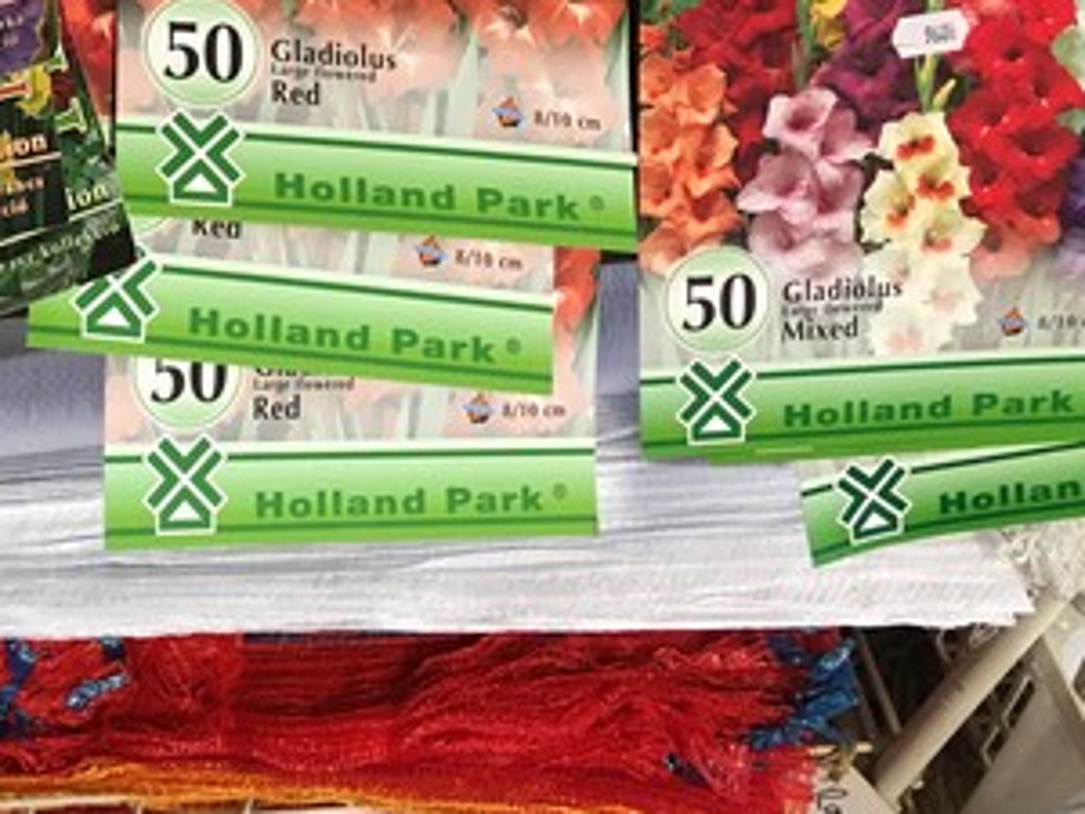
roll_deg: -1.5
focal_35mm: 58
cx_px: 116
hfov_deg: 31.7
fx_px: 1818
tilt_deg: -44.7
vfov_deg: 24.4
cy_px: 62
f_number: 2.2
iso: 160
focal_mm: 4.15
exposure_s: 1/33
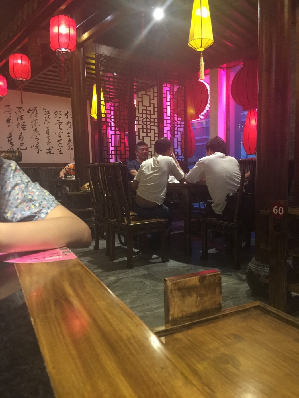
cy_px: 199
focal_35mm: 29
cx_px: 150
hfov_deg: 48.2
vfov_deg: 61.7
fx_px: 334
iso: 160
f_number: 2.2
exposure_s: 1/8
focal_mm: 4.15
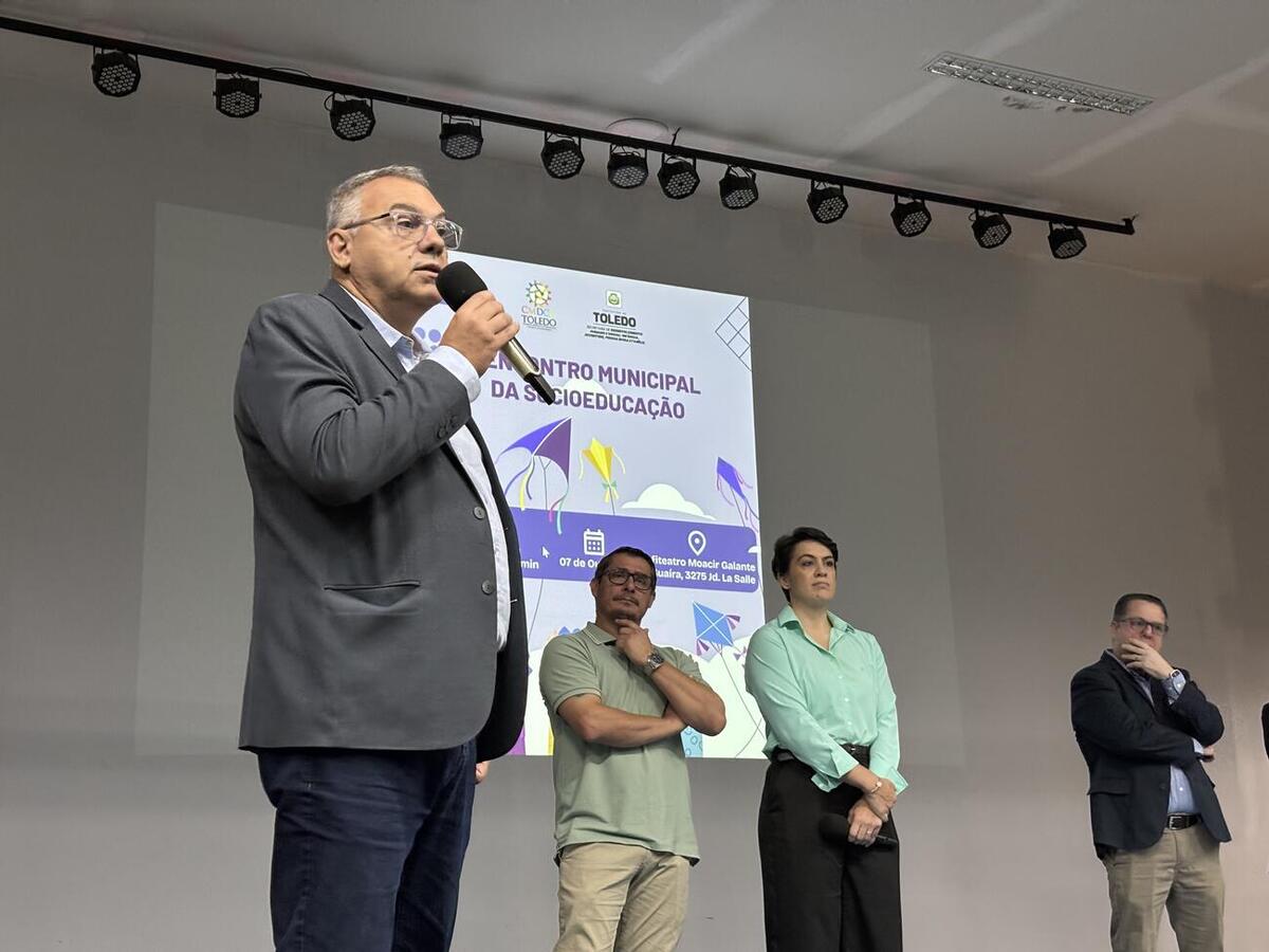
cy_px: 476
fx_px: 1906
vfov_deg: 28.0
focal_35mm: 52
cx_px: 634
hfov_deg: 36.8
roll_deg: +2.2
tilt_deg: +12.9
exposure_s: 1/30
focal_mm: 5.96
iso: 320
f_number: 1.6
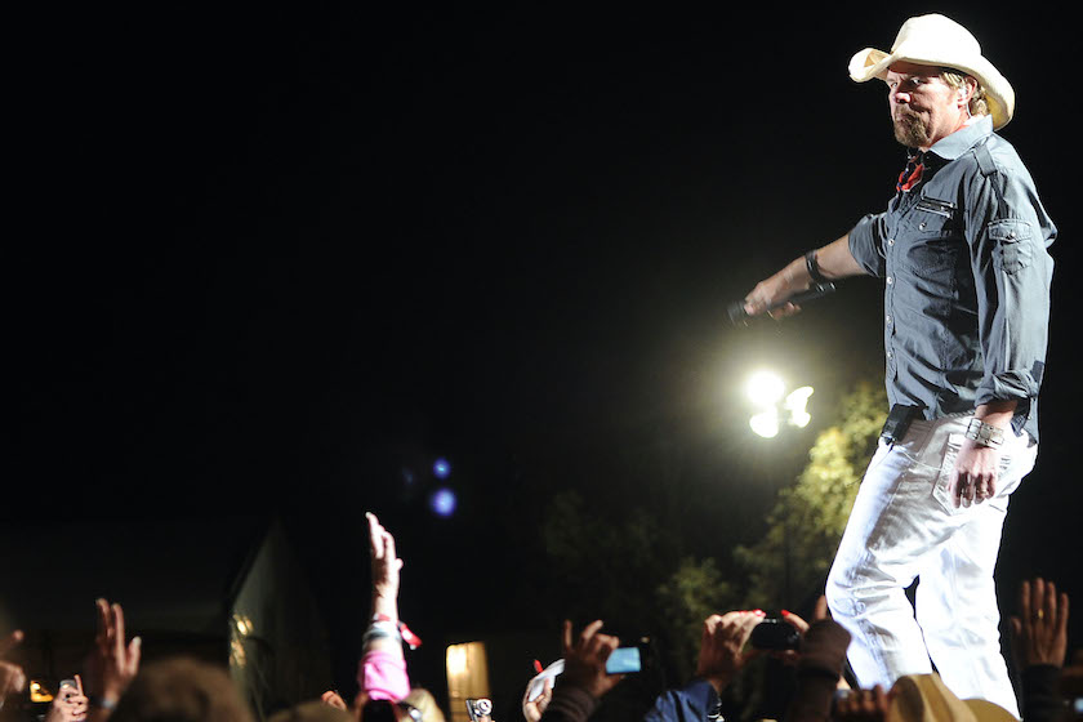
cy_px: 361
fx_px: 3008
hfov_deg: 20.4
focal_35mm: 100
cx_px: 542
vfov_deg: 13.7
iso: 2000
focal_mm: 100
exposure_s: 1/200
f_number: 4.5
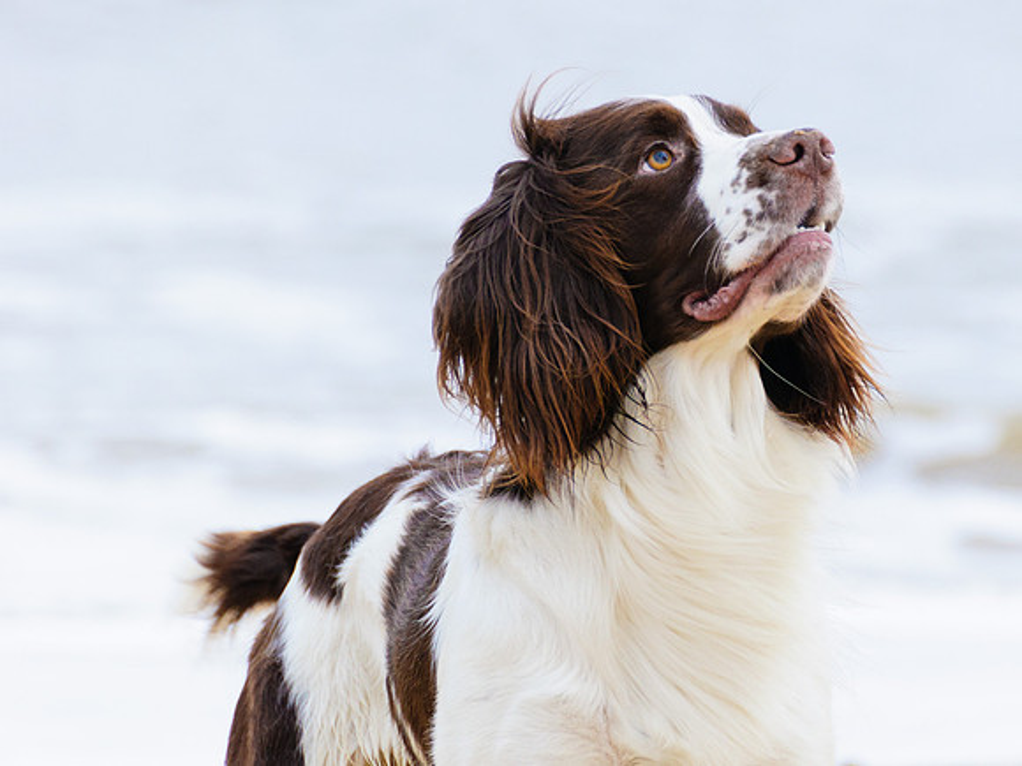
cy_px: 324
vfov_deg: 3.5
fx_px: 12578
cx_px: 730
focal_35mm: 426
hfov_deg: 4.7
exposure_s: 1/250
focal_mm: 200
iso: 360
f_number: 5.6
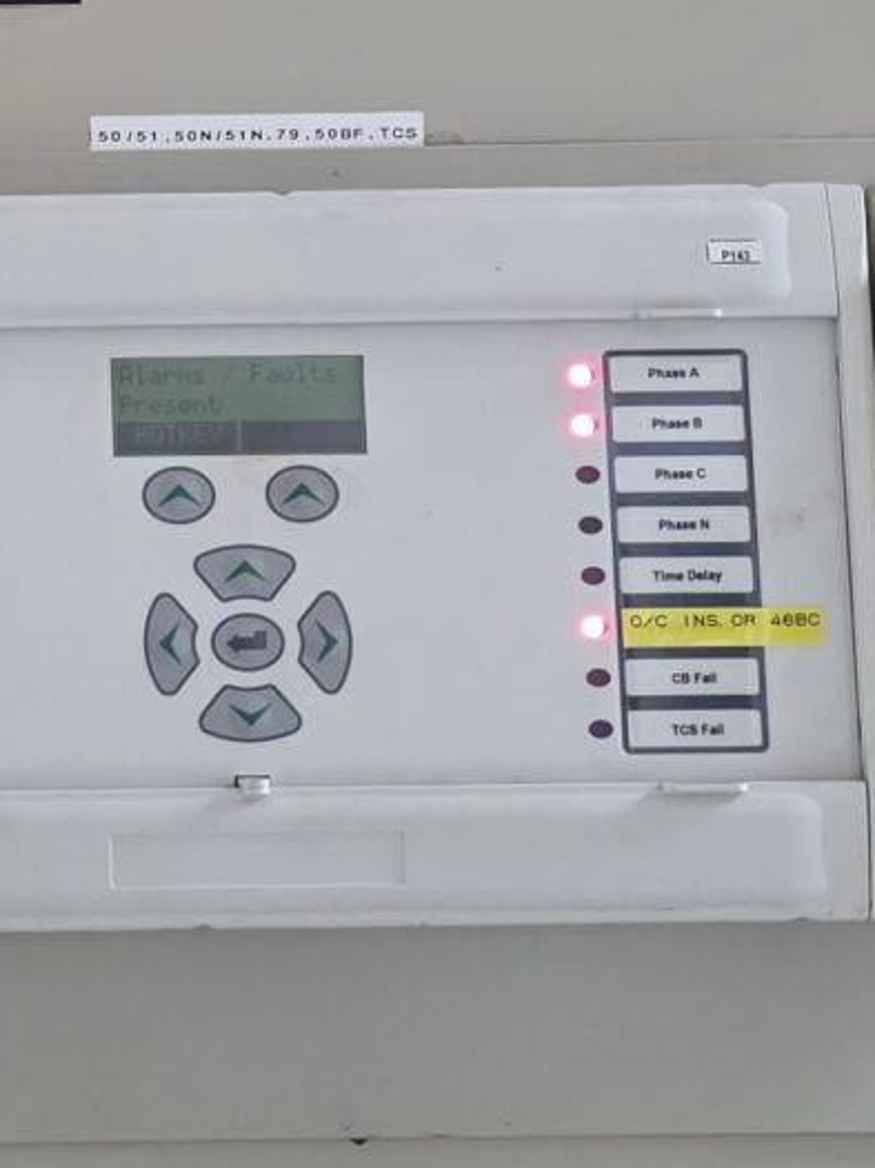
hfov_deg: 12.8
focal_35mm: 112
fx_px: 3778
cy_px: -29
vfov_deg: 17.1
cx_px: -233
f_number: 1.7
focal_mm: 6.3
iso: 640
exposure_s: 1/100
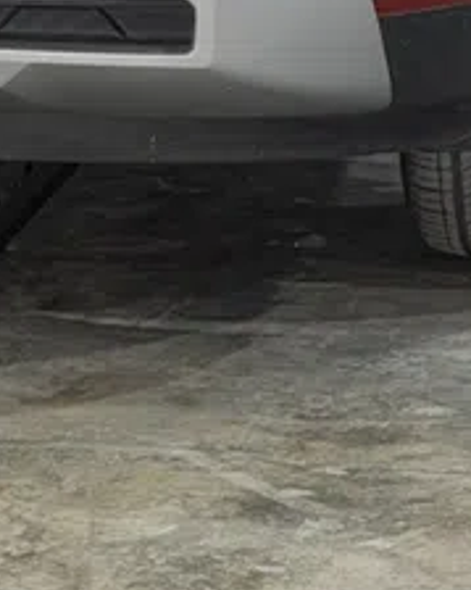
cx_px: -137
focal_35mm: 286
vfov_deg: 6.7
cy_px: -186
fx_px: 4987
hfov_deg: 5.4
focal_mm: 6.76
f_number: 1.78
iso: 160
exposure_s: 1/100
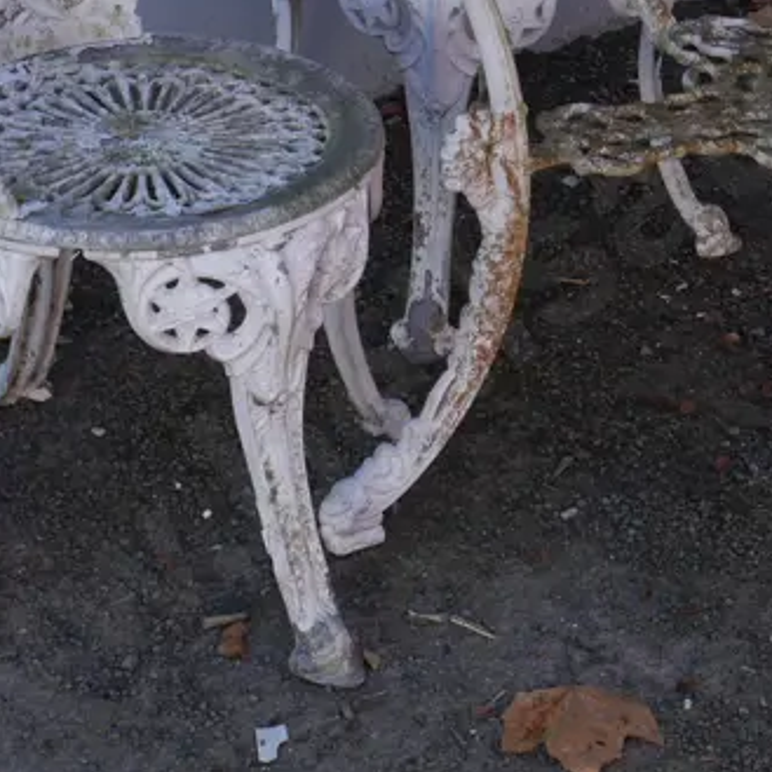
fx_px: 2775
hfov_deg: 15.6
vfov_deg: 15.7
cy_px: 120
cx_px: 758
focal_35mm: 110
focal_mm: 20
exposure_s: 1/160
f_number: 5.6
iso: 200
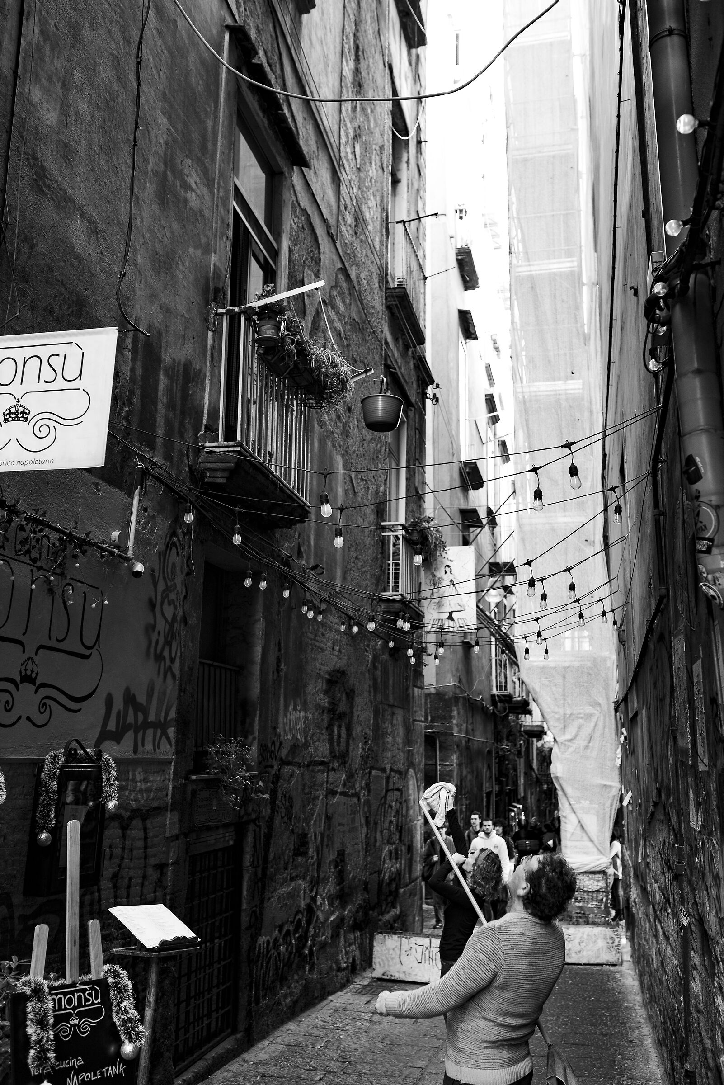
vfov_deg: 54.4
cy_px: 542
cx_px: 362
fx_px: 1055
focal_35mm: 35
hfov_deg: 37.9
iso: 800
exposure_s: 1/200
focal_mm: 35
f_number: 3.5
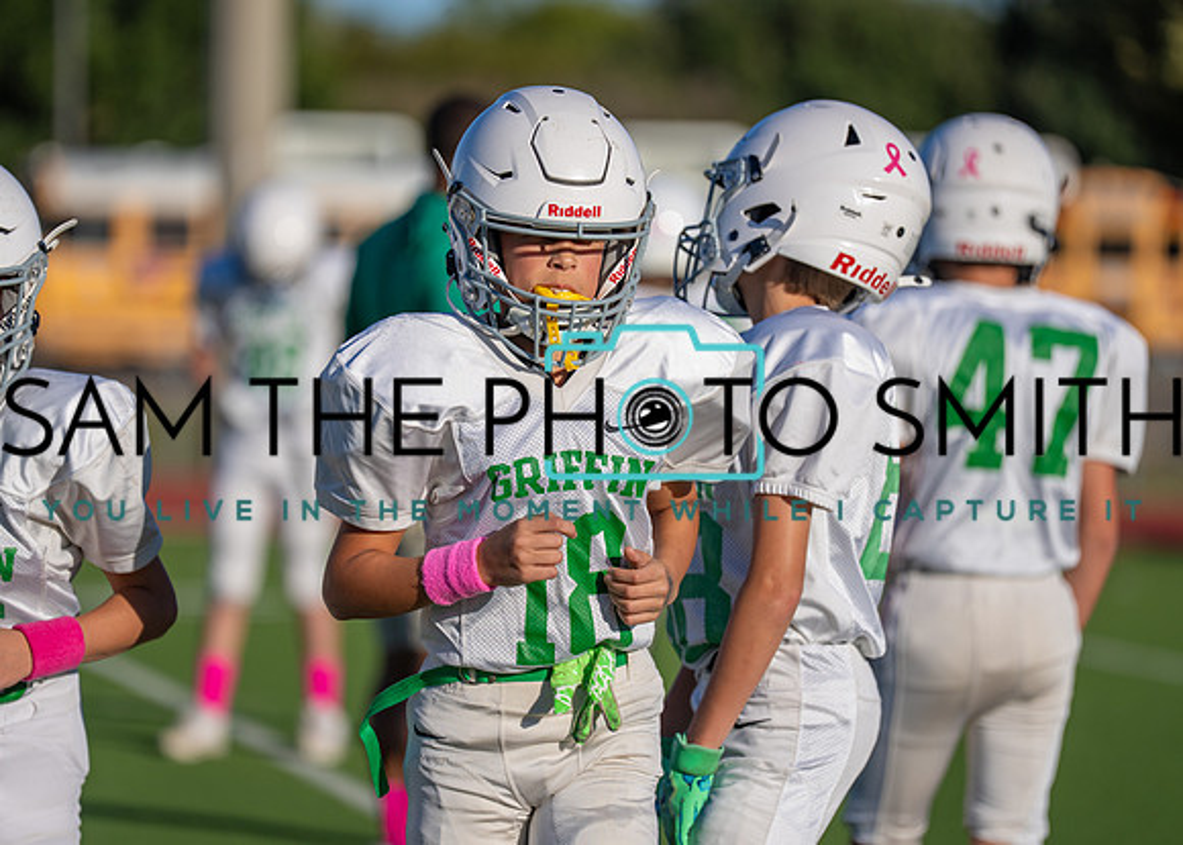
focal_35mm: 219
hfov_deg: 9.2
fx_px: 7358
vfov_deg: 6.6
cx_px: 526
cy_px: 420
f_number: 2.8
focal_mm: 200
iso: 125
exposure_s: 1/3200
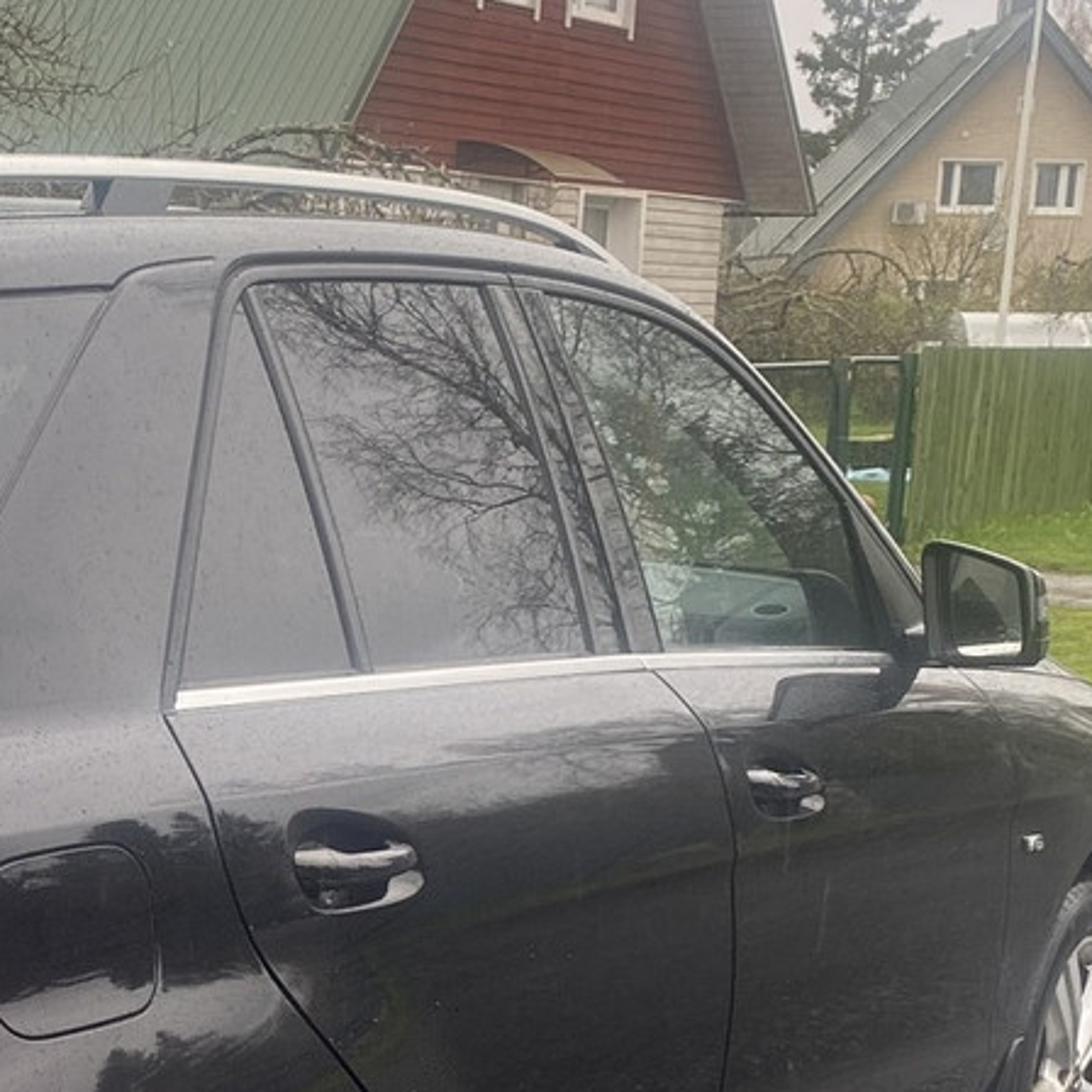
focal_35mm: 82
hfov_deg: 20.1
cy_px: 999
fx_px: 2927
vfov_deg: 20.7
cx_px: -146
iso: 40
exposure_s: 1/122
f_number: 1.8
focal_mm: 4.25
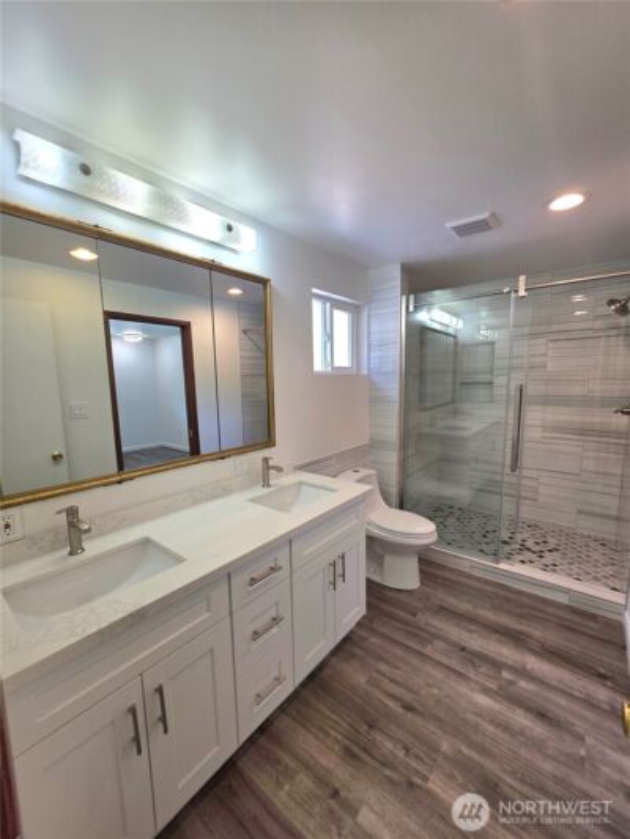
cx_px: 315
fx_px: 315
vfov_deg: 106.2
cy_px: 420
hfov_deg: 89.9
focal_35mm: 13
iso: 50
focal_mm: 2.2
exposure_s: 1/120
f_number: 1.9
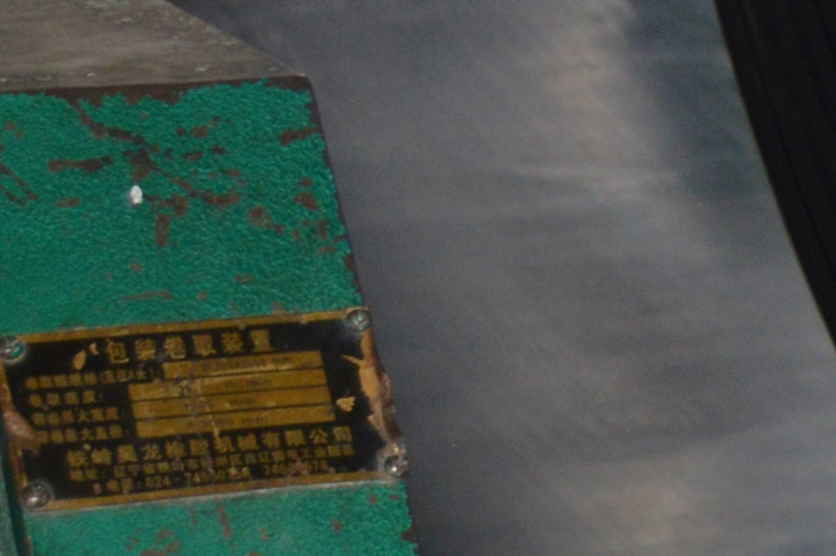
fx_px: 5014
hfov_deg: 8.2
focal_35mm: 216
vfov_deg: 6.0
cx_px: 2431
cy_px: -924
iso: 360
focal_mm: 23
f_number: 4
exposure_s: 1/125
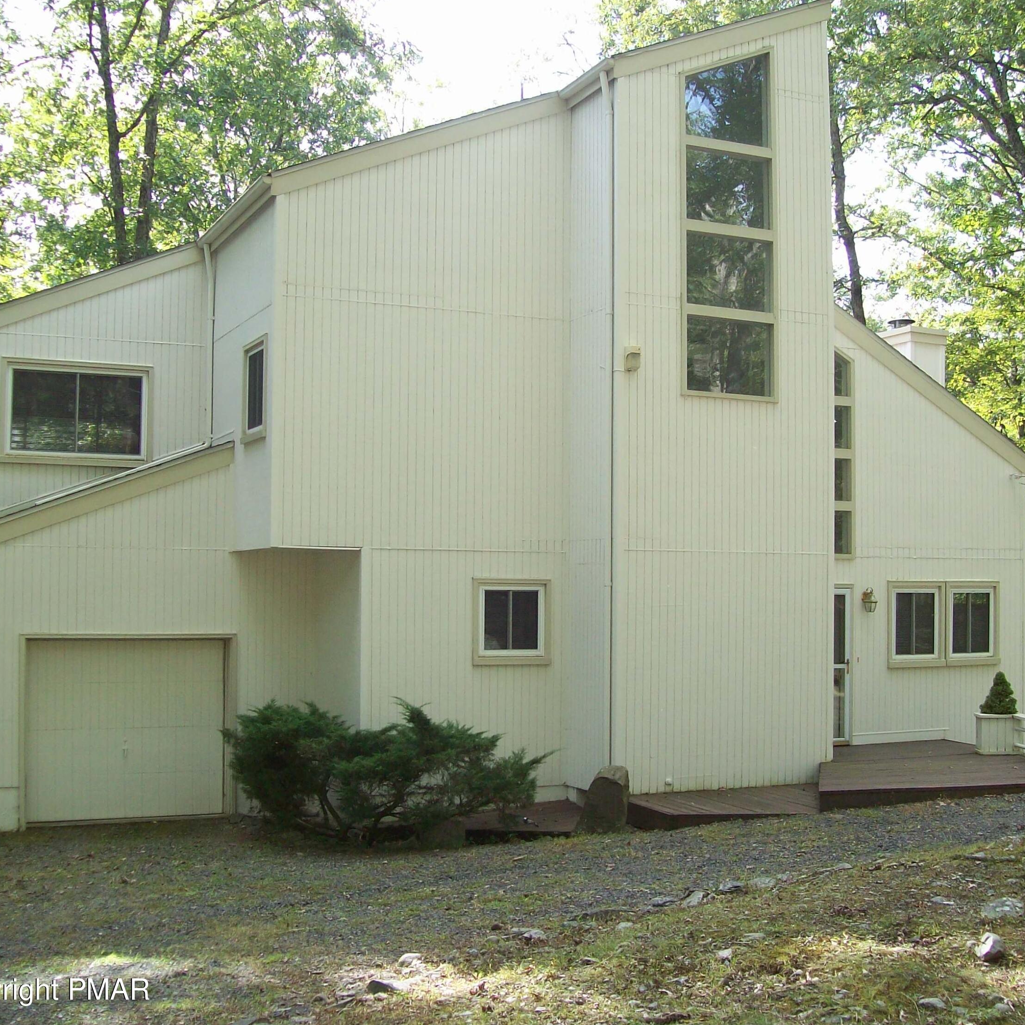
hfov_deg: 39.2
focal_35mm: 43
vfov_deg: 39.2
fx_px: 1441
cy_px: 518
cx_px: 531
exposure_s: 1/155
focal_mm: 6
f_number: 2.7
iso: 80
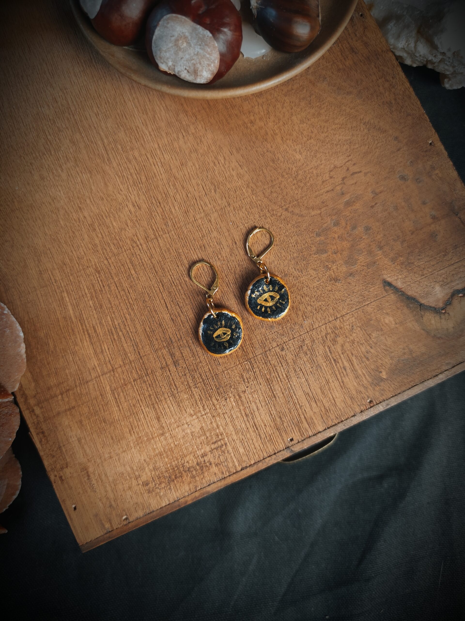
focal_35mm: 23
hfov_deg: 58.9
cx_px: 232
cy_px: 310
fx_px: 412
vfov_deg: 73.9
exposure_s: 1/50
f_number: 1.65
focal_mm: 6.19
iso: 1000
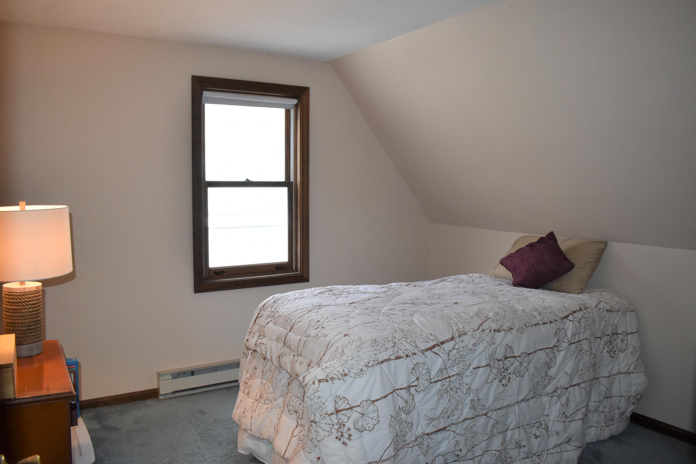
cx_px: 348
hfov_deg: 67.4
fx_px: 522
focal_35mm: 27
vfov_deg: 47.9
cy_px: 232
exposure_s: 1/200
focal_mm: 18
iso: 800
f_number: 5
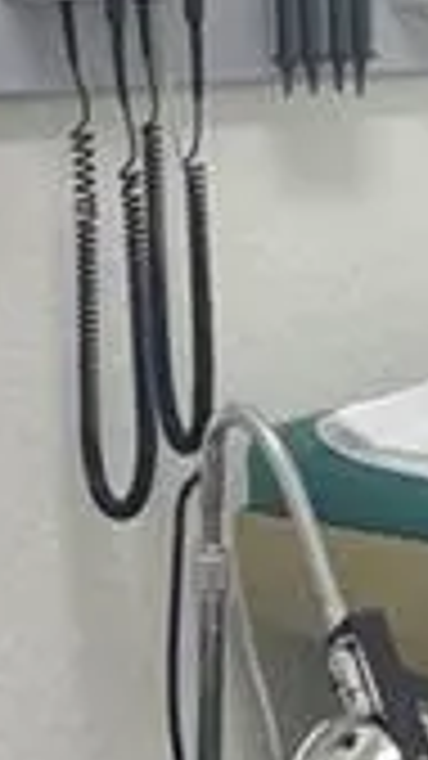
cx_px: 410
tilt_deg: -5.2
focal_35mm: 186
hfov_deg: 6.5
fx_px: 3755
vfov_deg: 11.6
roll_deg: +1.6
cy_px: 373
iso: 125
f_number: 1.78
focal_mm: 6.76
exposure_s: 1/120
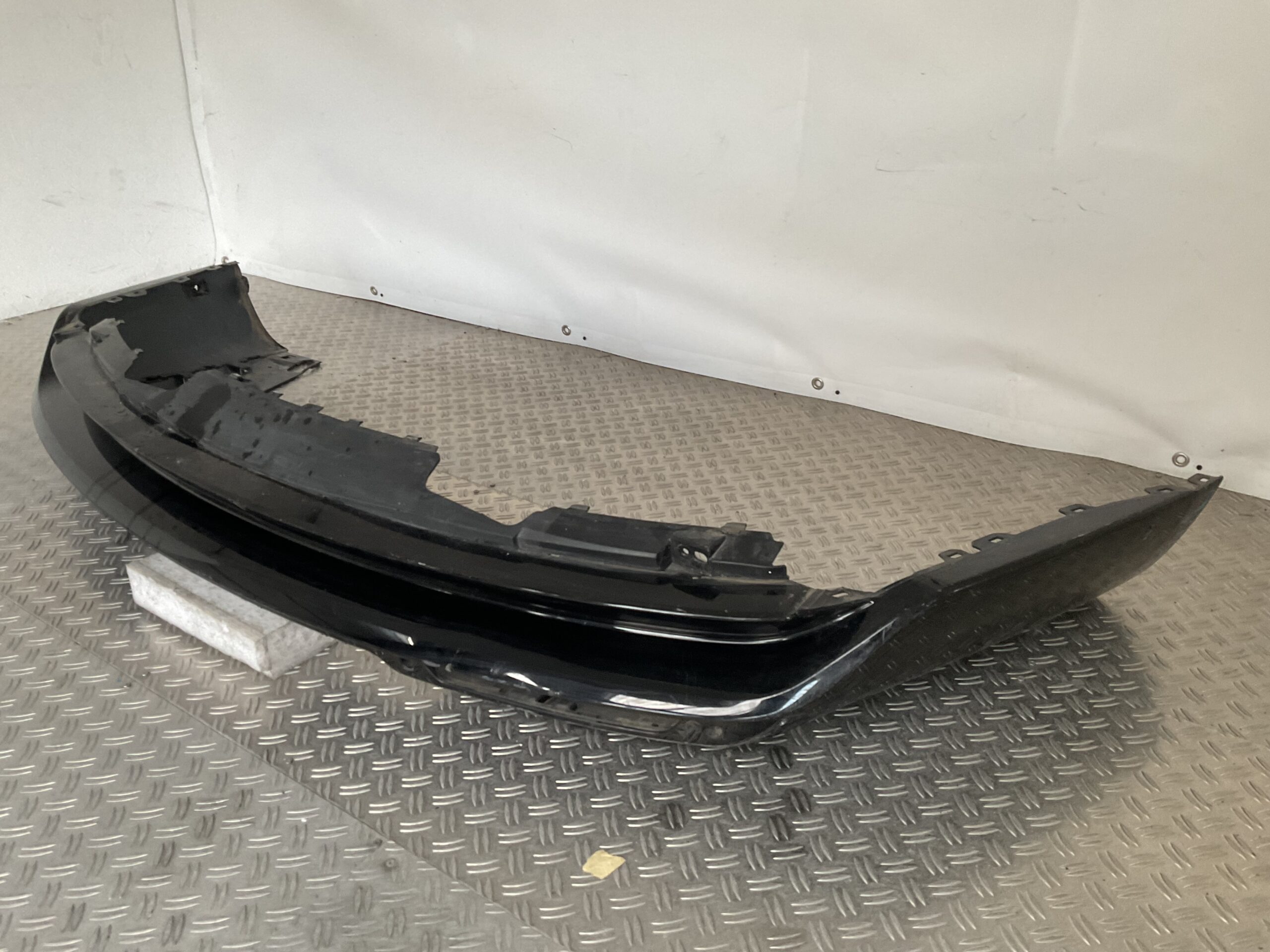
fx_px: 1064
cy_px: 476
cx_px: 635
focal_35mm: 29
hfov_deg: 61.7
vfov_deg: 48.2
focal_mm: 3
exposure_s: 1/60
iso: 80
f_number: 1.8
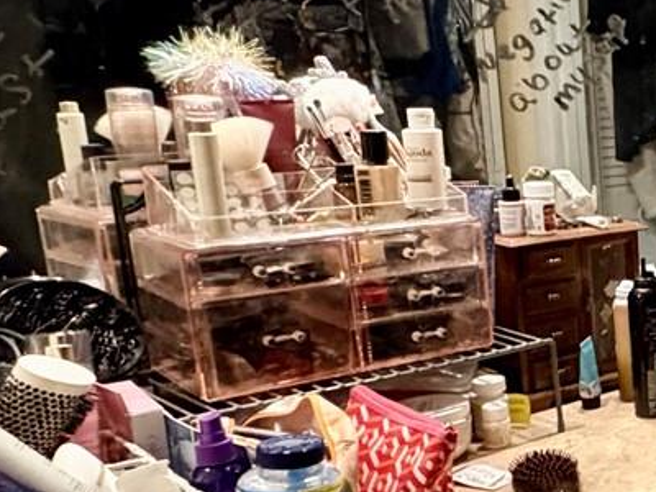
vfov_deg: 26.1
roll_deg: -1.7
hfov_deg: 23.9
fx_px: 1061
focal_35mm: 56
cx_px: 1069
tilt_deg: -12.9
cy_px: 276
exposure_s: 1/60
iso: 640
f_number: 2.2
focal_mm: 2.22
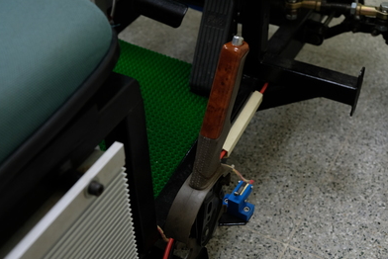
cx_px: 193
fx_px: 561
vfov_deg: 26.0
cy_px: 131
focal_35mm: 52
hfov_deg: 38.2
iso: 2000
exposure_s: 1/180
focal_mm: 34.3
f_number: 4
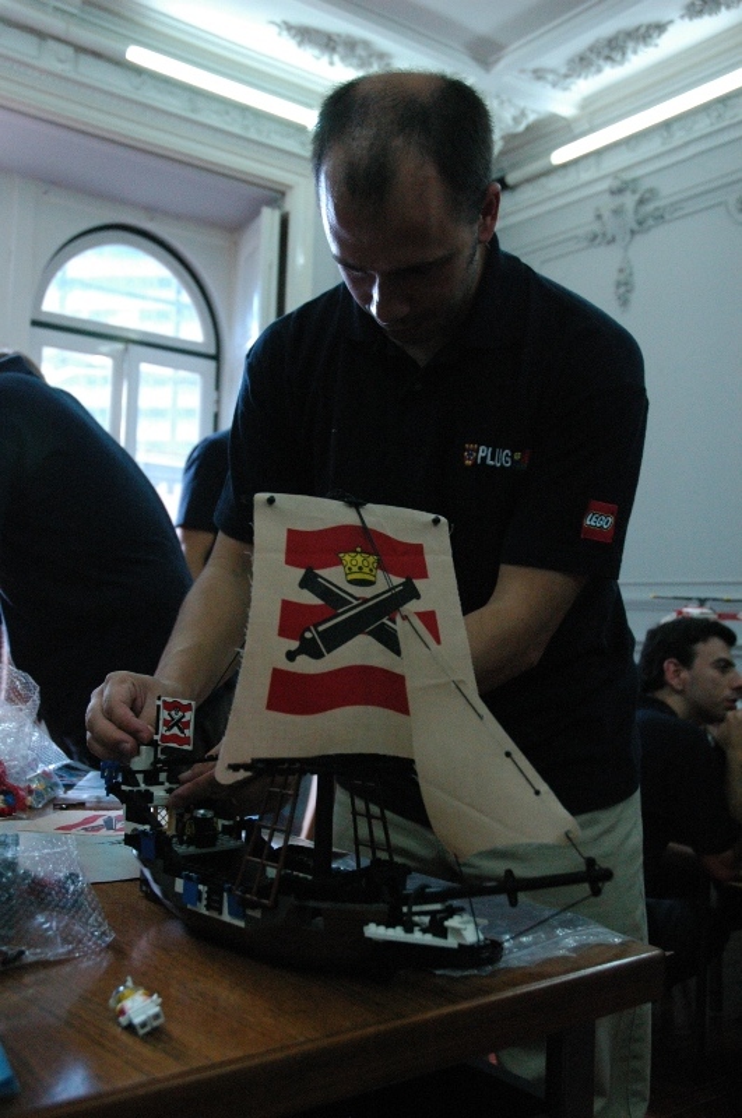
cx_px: 371
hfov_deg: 36.8
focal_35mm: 36
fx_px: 1116
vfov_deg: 53.2
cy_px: 559
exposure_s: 1/60
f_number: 4
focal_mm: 24
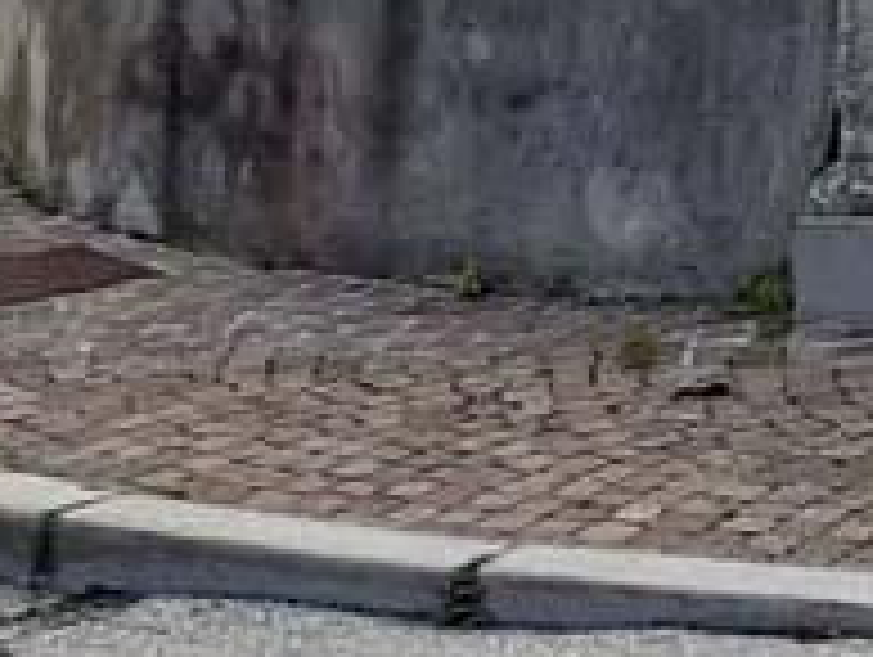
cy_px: -1490
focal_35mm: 178
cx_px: 2030
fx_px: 4495
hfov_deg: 9.9
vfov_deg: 7.2
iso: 40
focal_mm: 3.6
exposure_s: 1/806
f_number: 1.9
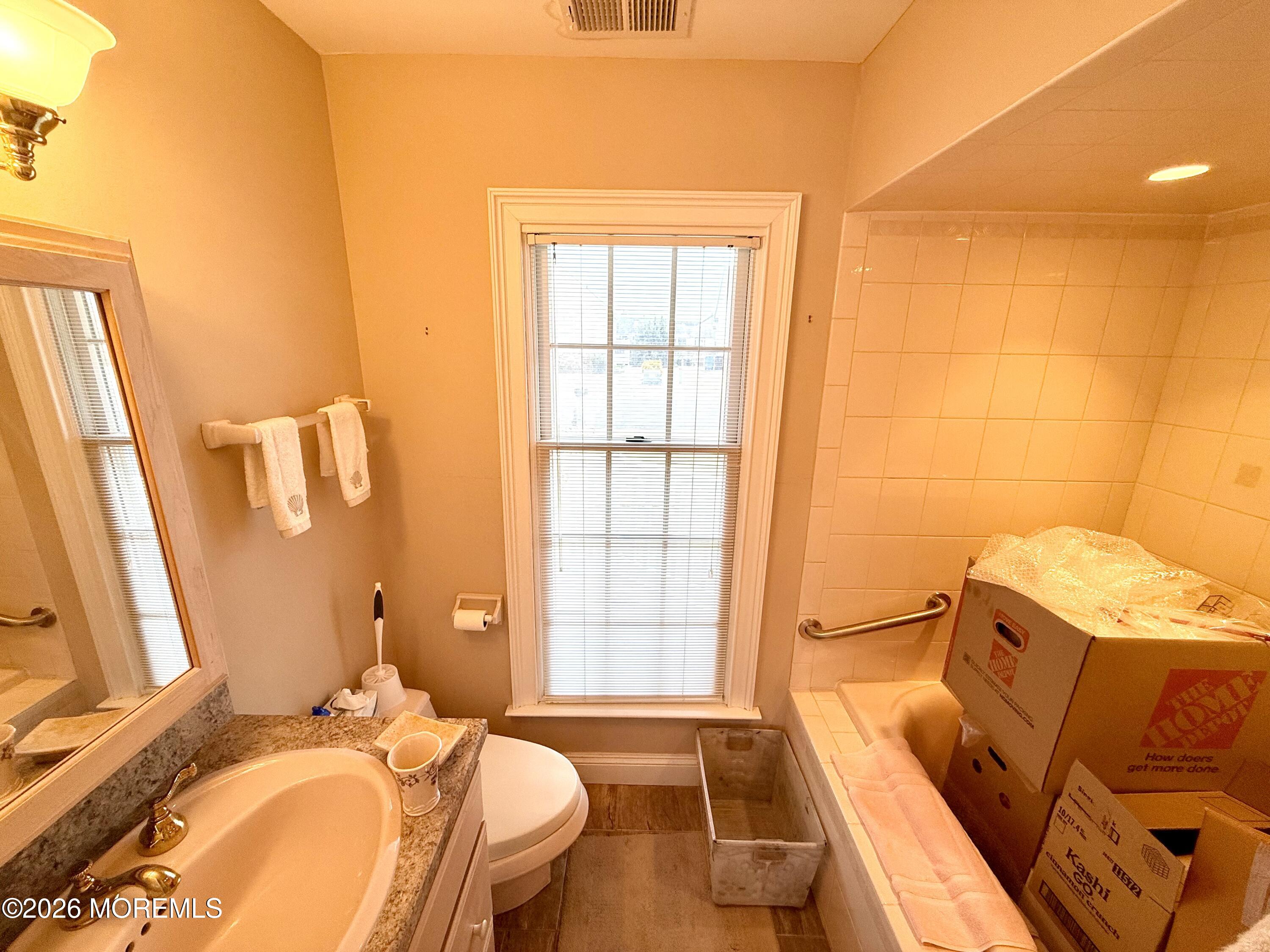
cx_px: 635
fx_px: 514
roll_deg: -1.1
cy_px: 476
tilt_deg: -15.8
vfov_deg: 85.7
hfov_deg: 102.1
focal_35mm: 14
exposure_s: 1/122
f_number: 2.2
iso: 64
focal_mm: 2.22
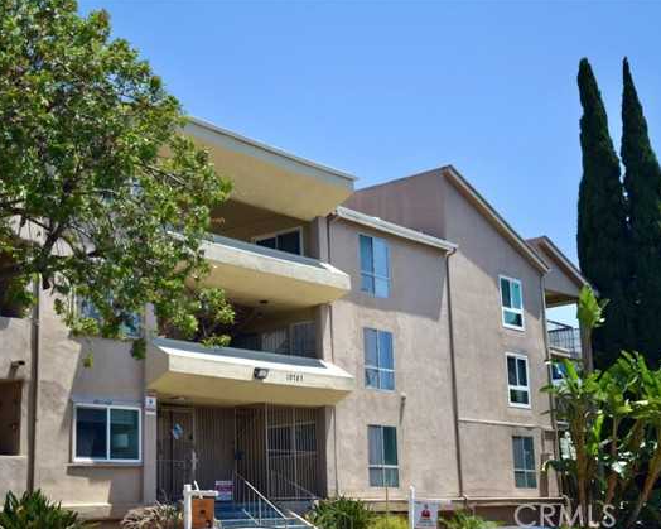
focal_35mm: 55
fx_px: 1076
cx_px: 295
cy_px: 264
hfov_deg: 34.1
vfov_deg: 27.6
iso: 200
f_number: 4.2
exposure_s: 1/1600
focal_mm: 32
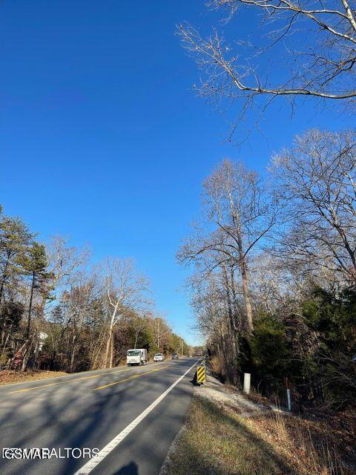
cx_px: 178
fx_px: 357
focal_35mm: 26
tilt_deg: +17.3
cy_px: 238
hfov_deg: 53.1
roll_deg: +1.0
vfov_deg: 67.3
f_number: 1.6
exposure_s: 1/2288
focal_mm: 5.1
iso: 32
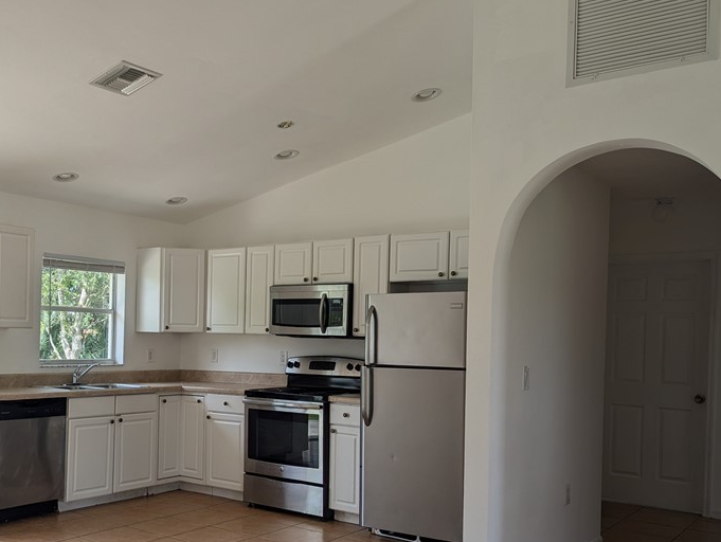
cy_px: 336
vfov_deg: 39.5
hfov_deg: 50.3
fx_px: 750
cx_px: 231
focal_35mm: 36
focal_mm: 6.81
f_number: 1.85
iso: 44
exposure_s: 1/542
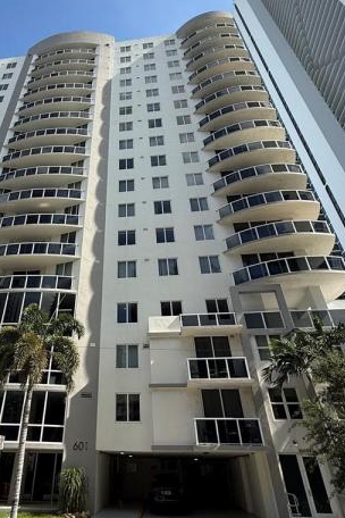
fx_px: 331
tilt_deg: +35.7
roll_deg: -2.2
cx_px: 112
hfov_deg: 53.9
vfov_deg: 76.0
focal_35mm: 23
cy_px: 237
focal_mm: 2.22
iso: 50
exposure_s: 1/1017
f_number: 2.2
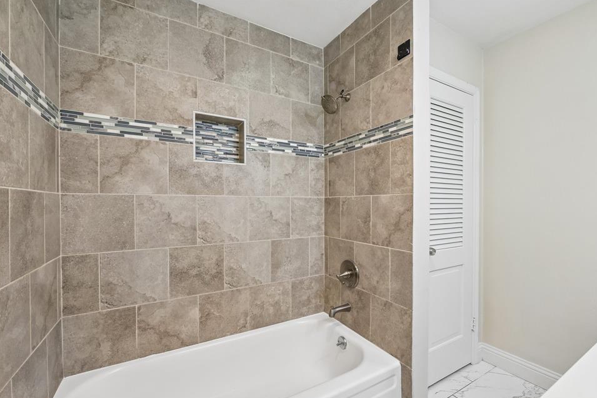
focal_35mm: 15
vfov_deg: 77.3
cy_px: 210
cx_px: 315
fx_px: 249
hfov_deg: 100.3
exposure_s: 1/13
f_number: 8
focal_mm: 14
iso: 400
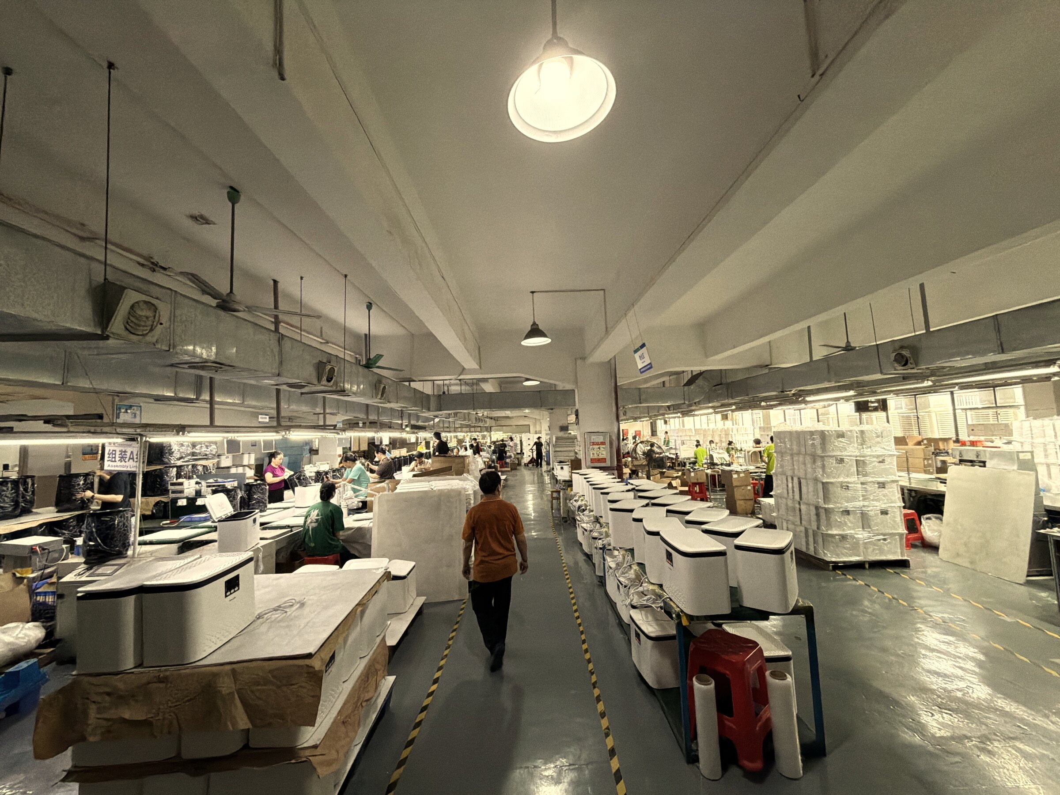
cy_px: 398
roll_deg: +1.9
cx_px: 530
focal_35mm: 14
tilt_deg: +4.9
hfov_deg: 102.1
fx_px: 429
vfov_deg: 85.7
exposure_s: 1/100
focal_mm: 2.22
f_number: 2.2
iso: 500
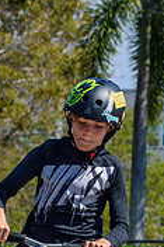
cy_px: 258
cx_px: -8
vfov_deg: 5.3
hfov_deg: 3.5
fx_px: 2677
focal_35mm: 391
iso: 200
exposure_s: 1/1000
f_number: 8
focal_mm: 102
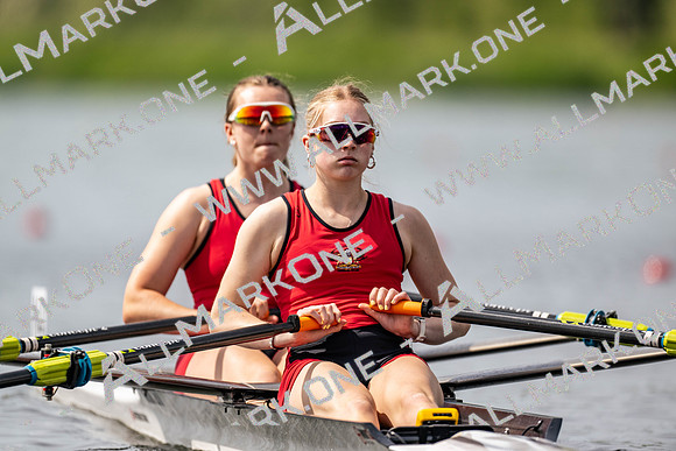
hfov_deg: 3.4
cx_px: 338
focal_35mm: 600
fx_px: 11269
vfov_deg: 2.3
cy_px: 226
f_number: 4
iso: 220
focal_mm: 600
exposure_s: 1/2500
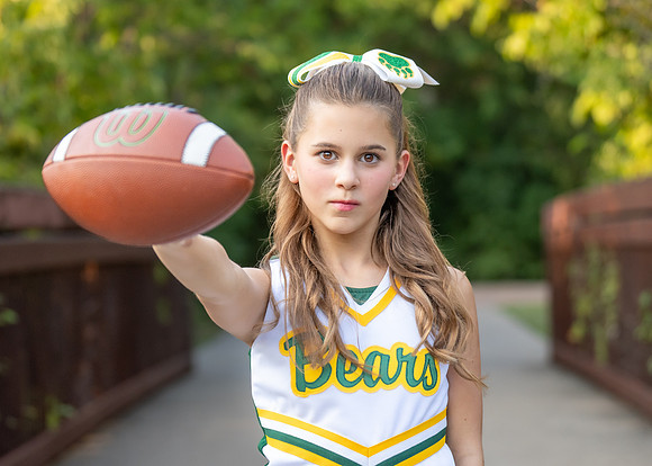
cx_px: 337
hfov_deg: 19.1
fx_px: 1935
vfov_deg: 13.7
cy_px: 241
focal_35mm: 105
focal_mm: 70
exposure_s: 1/1250
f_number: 2.8
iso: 800
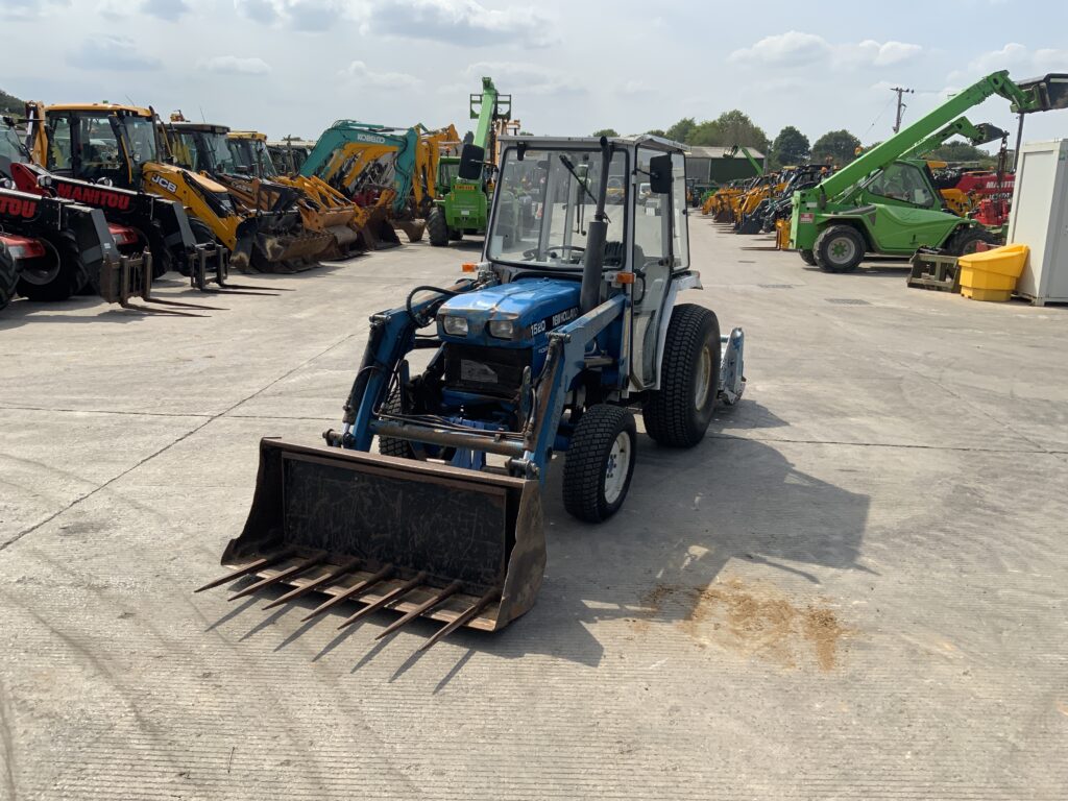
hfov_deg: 61.7
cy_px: 400
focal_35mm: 29
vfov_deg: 48.2
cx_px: 534
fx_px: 895
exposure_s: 1/1912
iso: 16
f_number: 1.8
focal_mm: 3
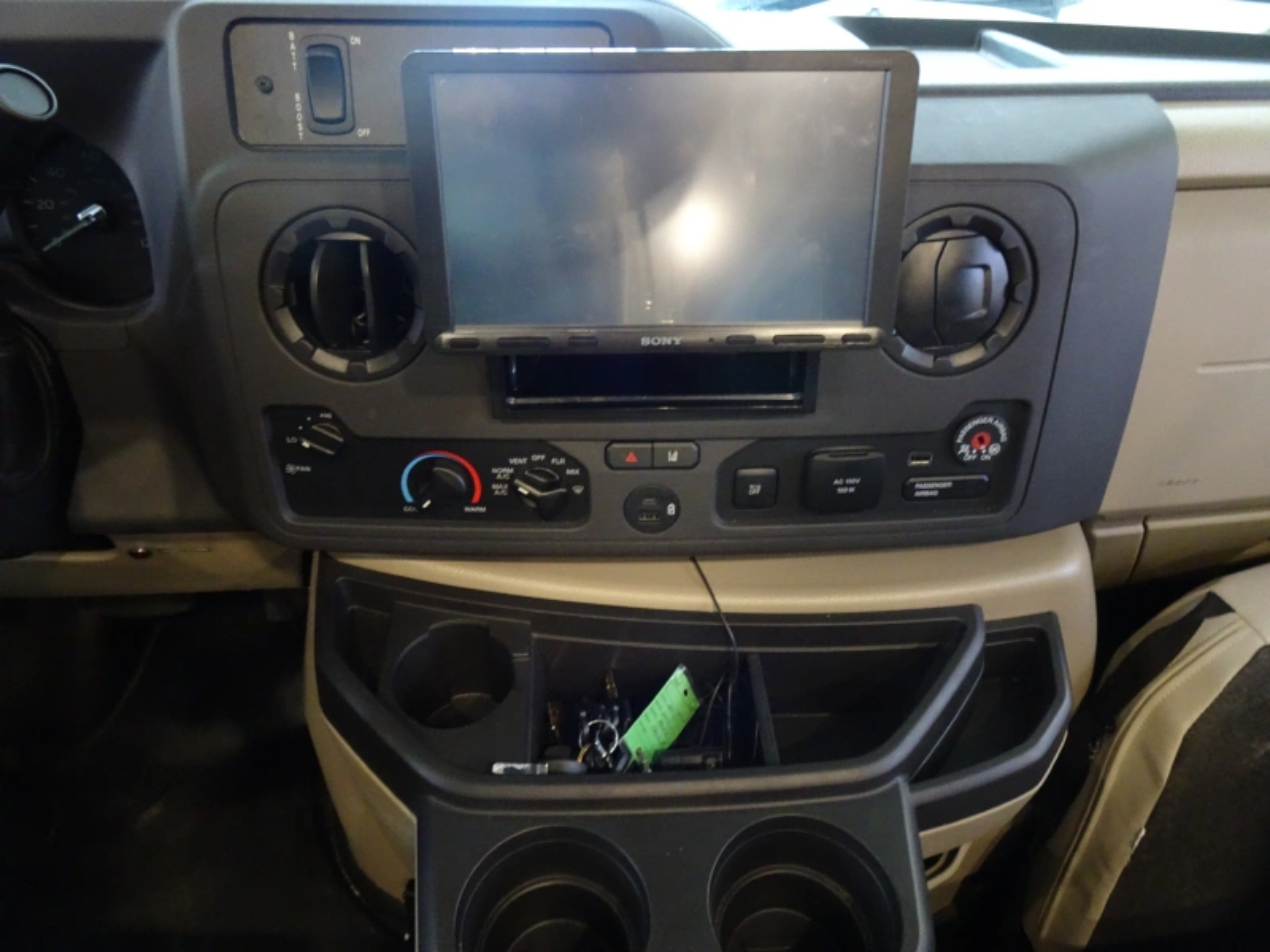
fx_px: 881
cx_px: 635
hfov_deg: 71.6
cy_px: 476
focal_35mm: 24
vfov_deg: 56.8
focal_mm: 4.1
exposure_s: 1/10
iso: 800
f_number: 3.5
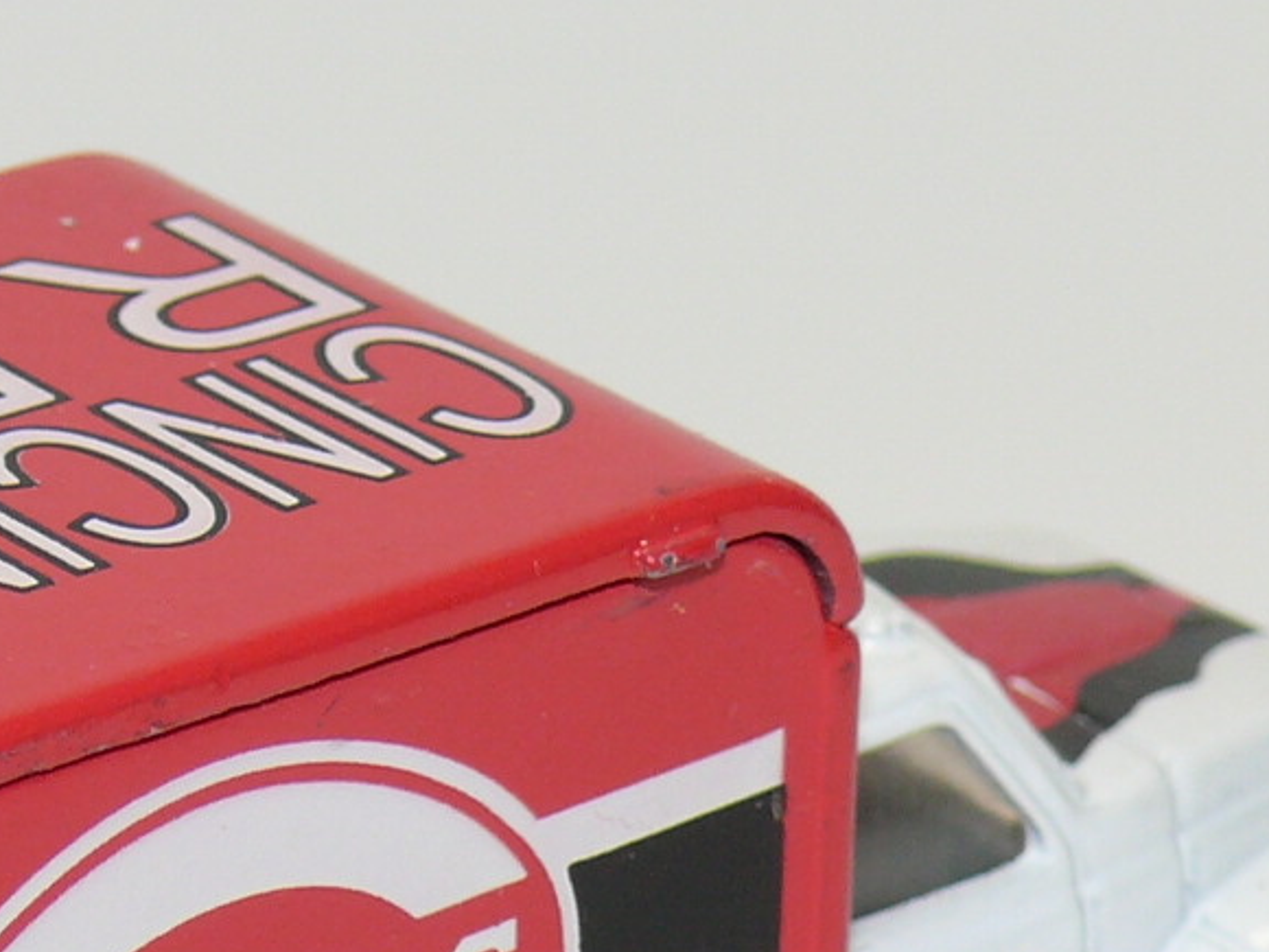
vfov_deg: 6.2
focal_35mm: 240
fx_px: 8798
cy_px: 856
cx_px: 300
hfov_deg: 8.2
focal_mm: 12.3
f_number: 4
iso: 100
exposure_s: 1/30
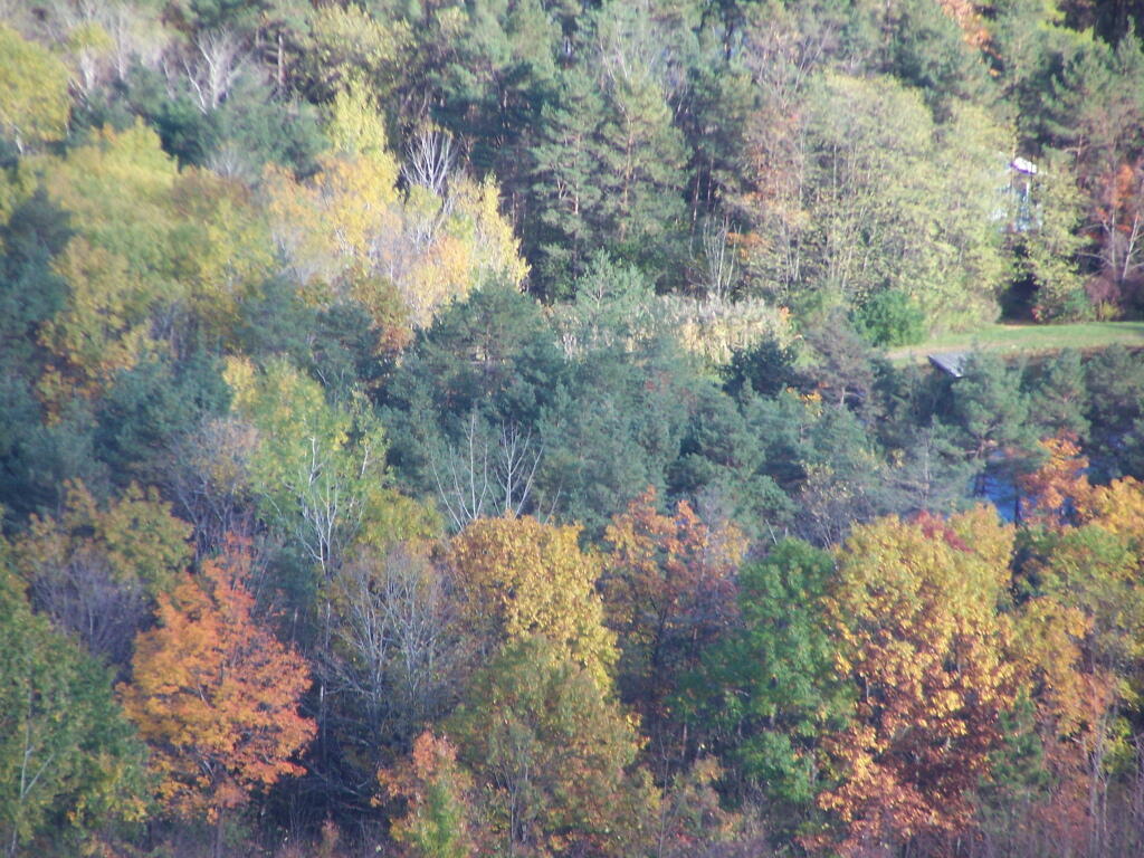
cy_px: 429
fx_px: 12558
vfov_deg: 3.9
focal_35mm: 380
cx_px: 572
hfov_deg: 5.2
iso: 140
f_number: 3.7
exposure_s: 1/250
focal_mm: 63
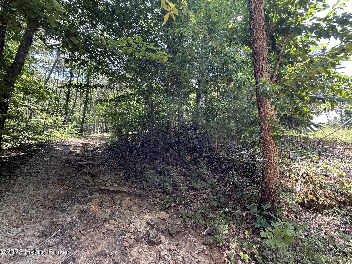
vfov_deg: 85.7
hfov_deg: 102.1
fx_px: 142
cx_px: 176
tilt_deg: +8.0
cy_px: 132
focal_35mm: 14
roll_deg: +0.4
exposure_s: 1/99
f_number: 2.2
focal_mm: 2.22
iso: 80
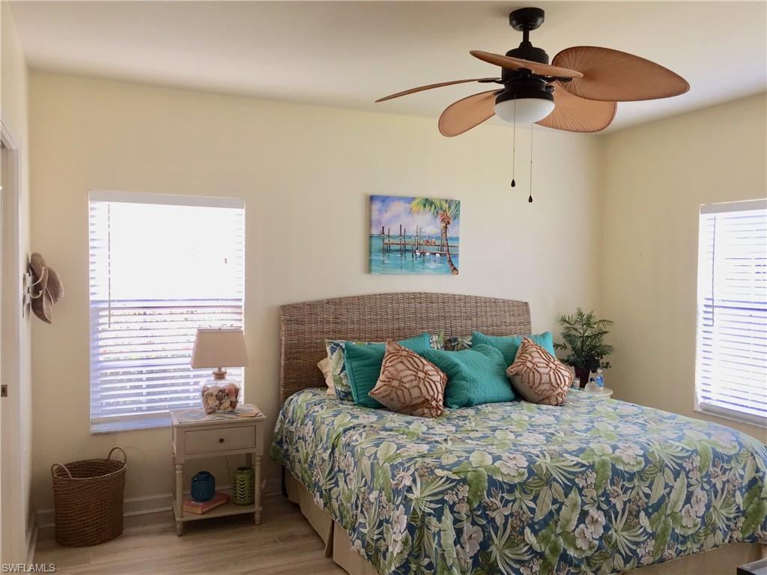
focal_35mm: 29
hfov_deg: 61.7
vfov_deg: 48.2
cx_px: 384
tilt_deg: -1.2
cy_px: 288
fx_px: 643
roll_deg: -0.5
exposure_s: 1/60
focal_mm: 4.15
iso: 40
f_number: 2.2
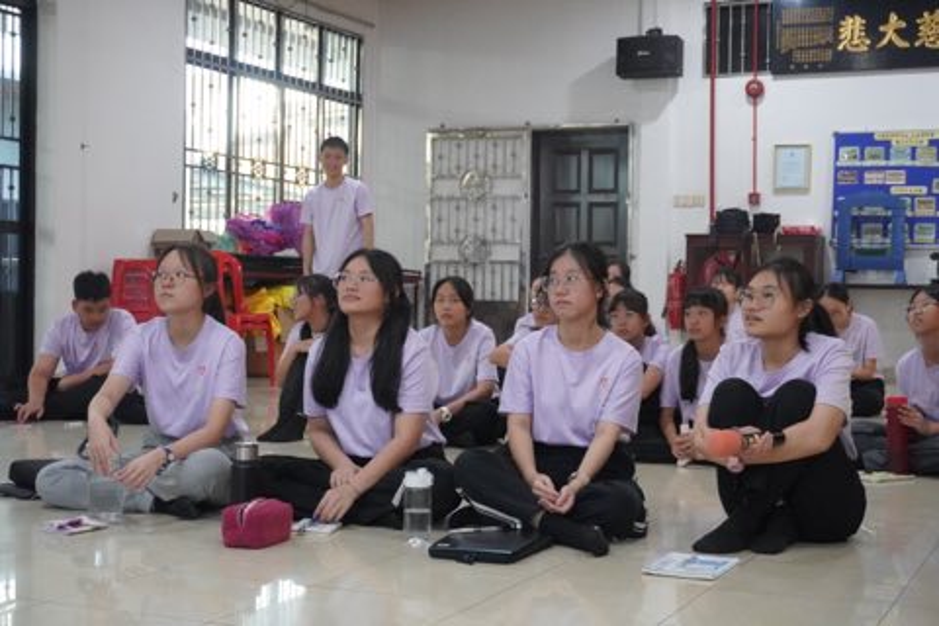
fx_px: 1408
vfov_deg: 25.1
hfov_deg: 36.9
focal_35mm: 54
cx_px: 470
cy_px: 313
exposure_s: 1/160
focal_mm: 36
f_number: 5.6
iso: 6400
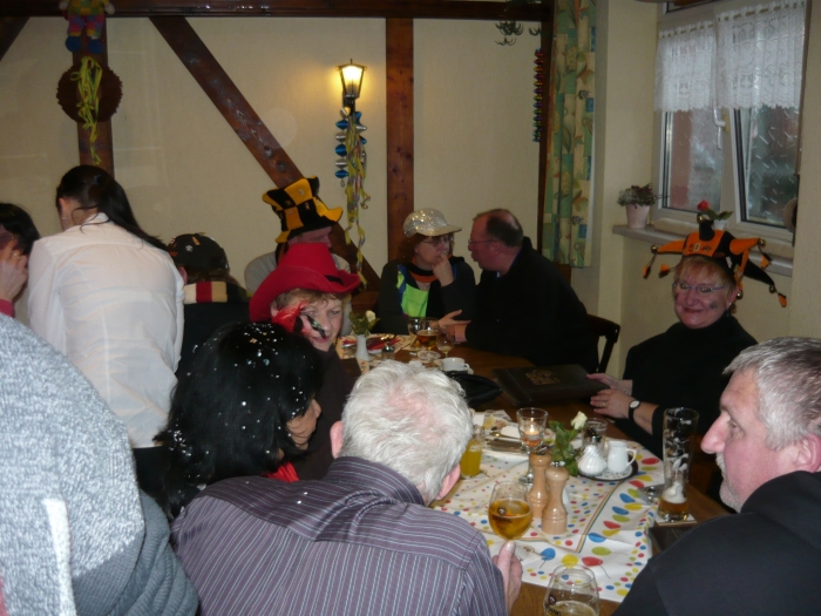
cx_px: 410
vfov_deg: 42.9
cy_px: 308
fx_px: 783
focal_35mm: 33
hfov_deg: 55.4
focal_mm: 5.5
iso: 160
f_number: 2.8
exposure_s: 1/30
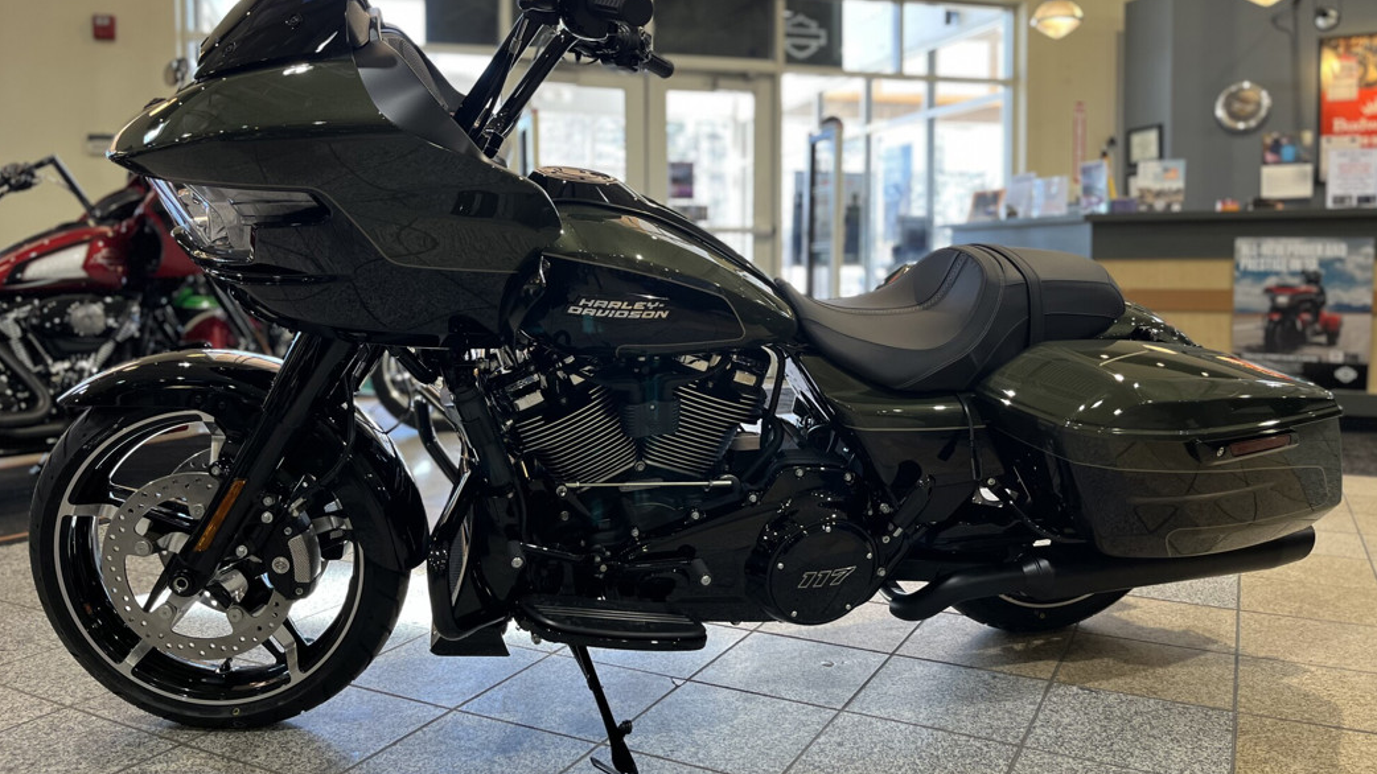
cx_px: 689
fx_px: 1059
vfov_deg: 40.0
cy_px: 300
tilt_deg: -1.7
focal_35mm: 29
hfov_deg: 66.1
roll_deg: +0.9
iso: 100
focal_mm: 5.1
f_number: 1.6
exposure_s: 1/120
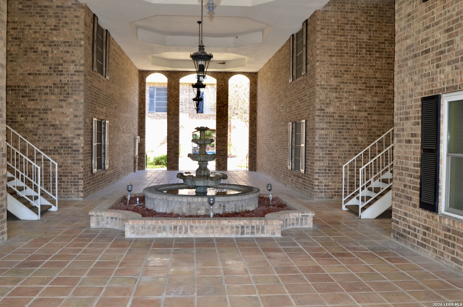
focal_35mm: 32
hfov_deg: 59.6
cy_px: 154
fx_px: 404
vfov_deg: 41.5
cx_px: 232
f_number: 4.5
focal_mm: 21
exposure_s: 1/60
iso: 320
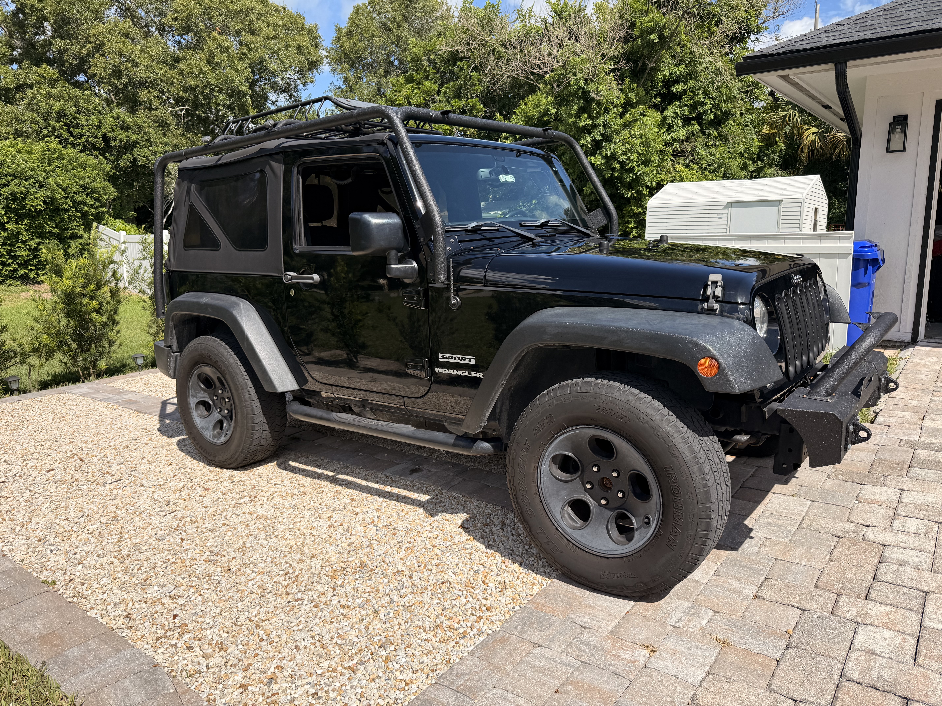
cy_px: 353
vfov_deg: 56.8
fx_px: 653
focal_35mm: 24
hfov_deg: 71.6
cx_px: 471
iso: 80
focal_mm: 6.76
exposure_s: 1/4975
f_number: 1.78
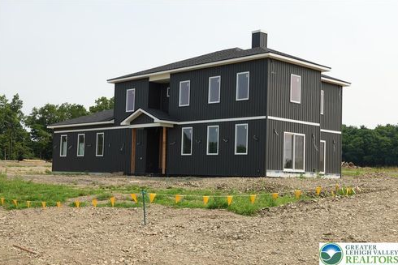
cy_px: 134
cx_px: 197
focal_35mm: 51
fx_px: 564
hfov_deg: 38.9
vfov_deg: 26.5
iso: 125
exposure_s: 1/400
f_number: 5.6
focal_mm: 18.79
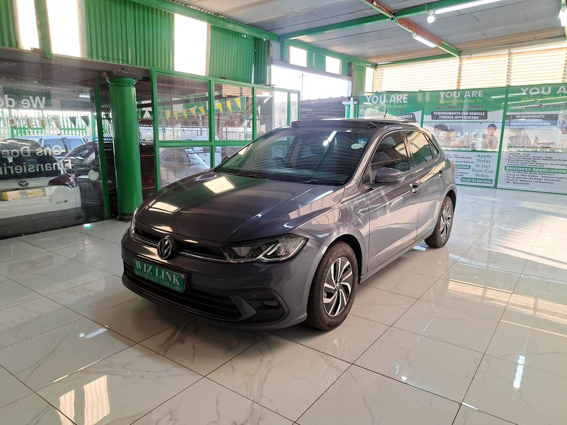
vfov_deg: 56.8
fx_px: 393
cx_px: 284
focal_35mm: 24
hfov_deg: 71.6
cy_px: 212
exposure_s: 1/100
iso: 50
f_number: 1.8
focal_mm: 5.23
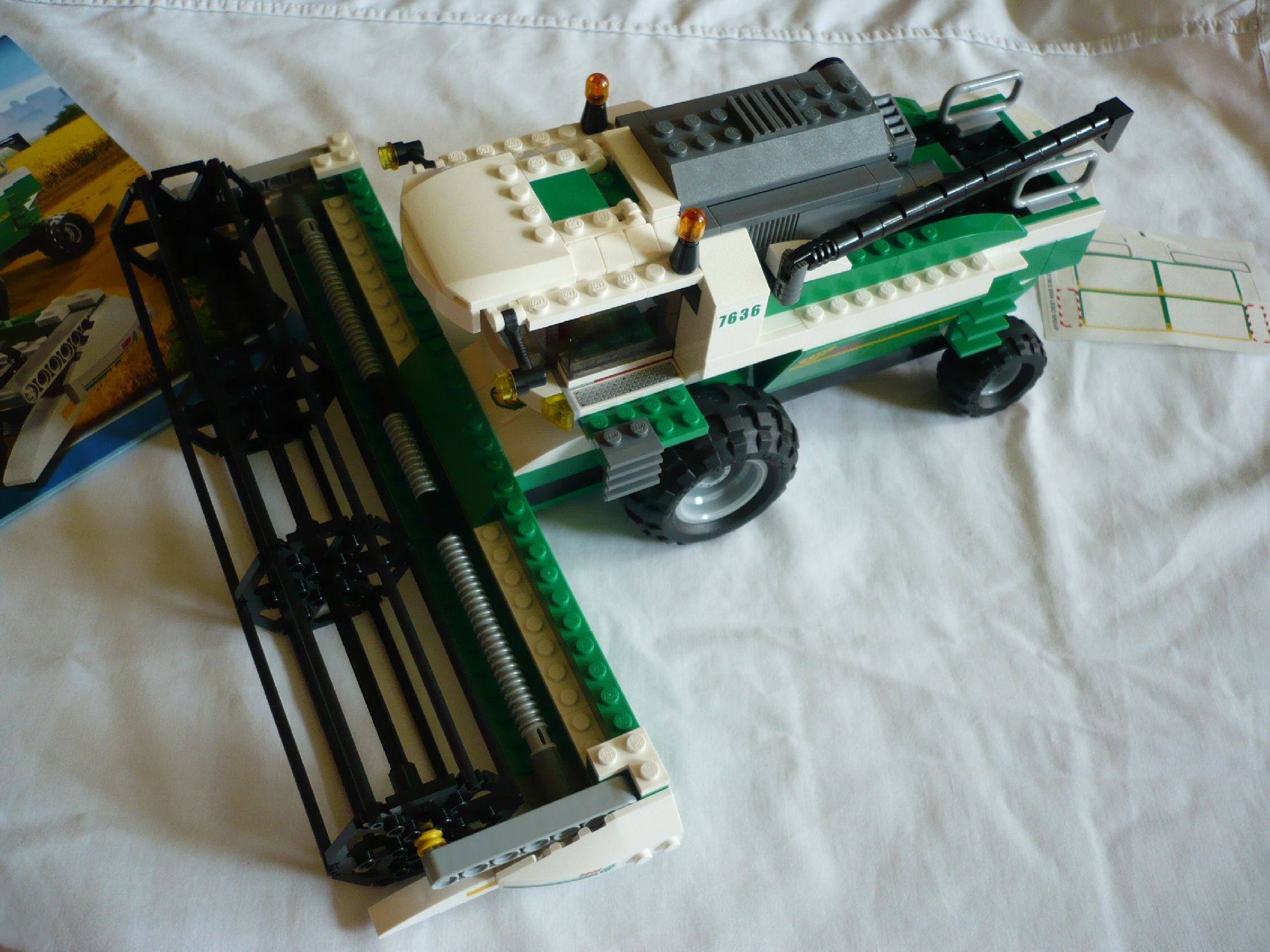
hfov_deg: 52.6
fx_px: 1284
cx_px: 635
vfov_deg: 40.7
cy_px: 476
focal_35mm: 35
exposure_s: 1/30
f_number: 2.8
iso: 100
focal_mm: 5.8
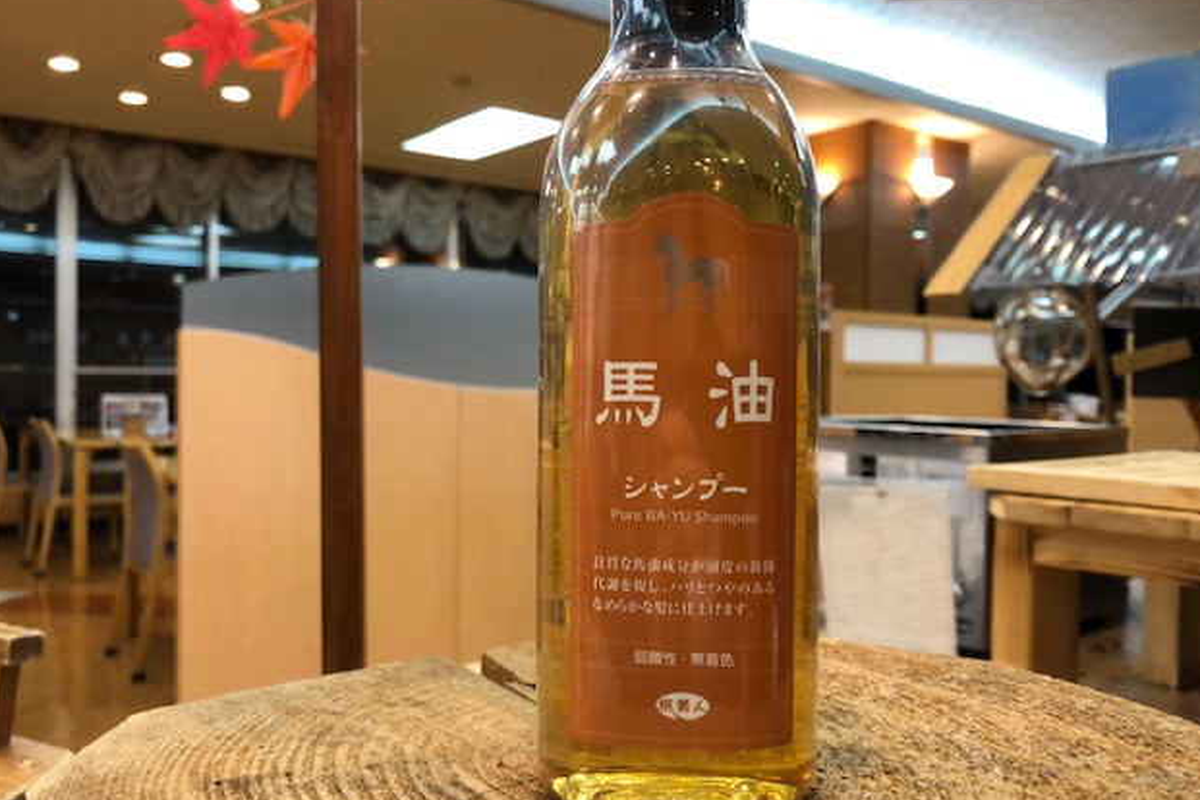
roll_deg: -1.1
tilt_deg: +0.0
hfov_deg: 61.9
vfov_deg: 43.6
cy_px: 406
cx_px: 611
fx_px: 1000
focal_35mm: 30
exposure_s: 1/60
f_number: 1.8
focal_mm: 3.99
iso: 160
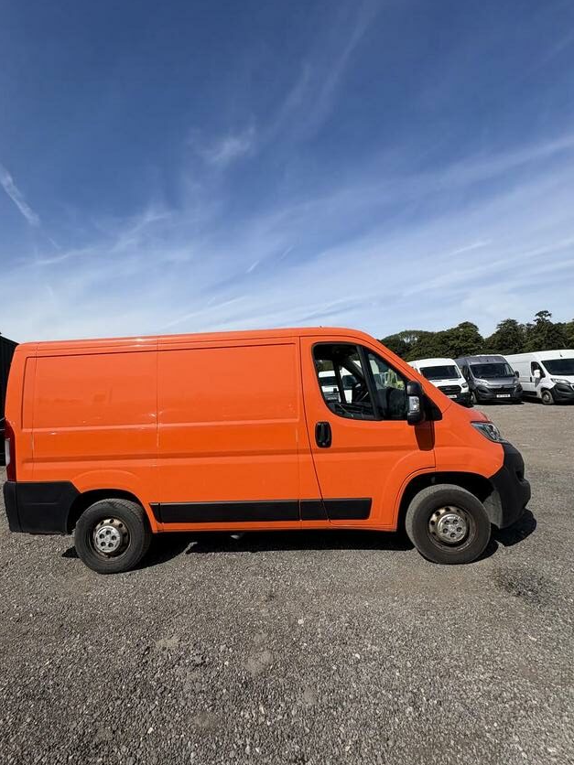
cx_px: 274
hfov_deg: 81.7
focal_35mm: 15
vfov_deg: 98.2
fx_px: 332
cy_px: 376
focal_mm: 2.22
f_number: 2.2
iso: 40
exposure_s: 1/2494
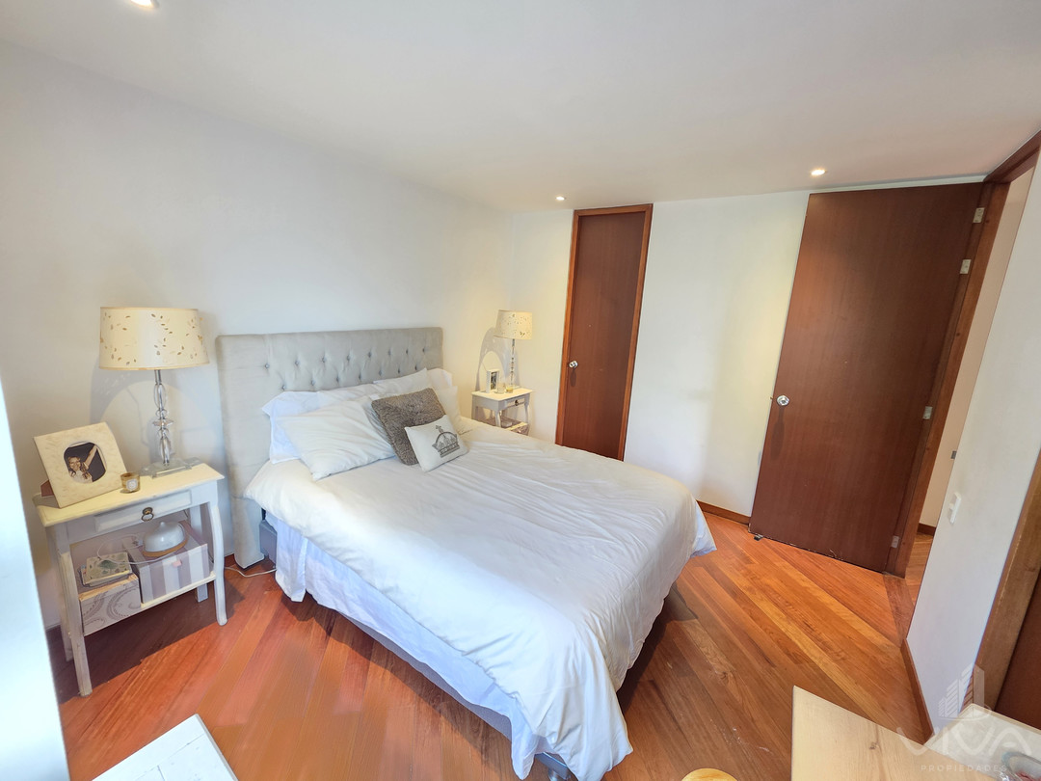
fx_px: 391
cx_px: 520
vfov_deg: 89.9
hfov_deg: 106.2
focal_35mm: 13
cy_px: 390
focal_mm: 2.2
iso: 320
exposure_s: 1/60
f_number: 1.9
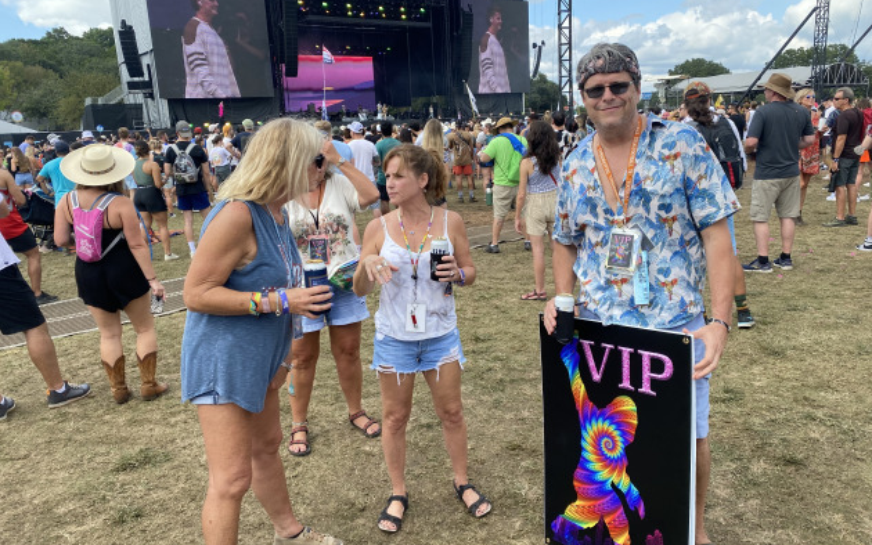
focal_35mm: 28
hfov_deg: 66.5
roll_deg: +3.8
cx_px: 442
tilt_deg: -12.7
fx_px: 666
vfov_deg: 44.5
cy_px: 289
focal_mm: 4.25
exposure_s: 1/912
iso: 32
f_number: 1.8
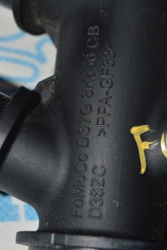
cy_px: 112
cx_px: 92
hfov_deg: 11.6
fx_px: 819
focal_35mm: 118
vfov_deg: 17.4
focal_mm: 55
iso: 100
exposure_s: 1/60
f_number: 8
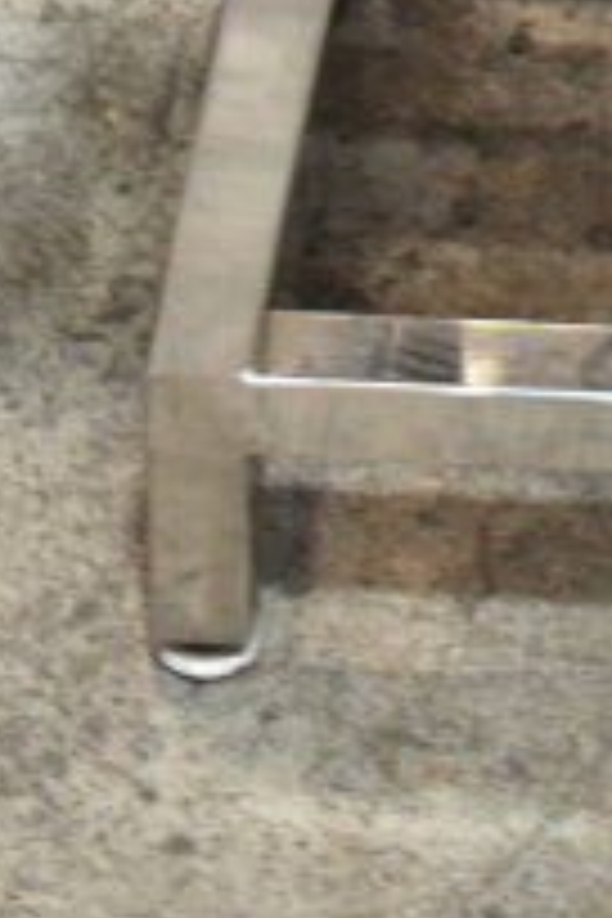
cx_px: 693
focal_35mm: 141
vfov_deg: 13.0
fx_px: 3601
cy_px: -794
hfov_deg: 9.6
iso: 220
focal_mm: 21
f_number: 3.8
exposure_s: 1/30
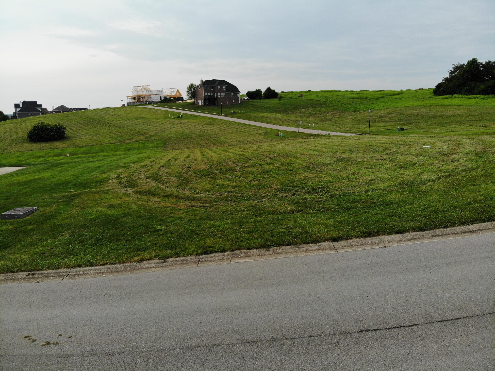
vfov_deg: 56.8
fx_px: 343
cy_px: 186
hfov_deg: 71.6
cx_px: 248
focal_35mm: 24
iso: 115
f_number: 2.8
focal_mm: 4.5
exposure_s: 1/899
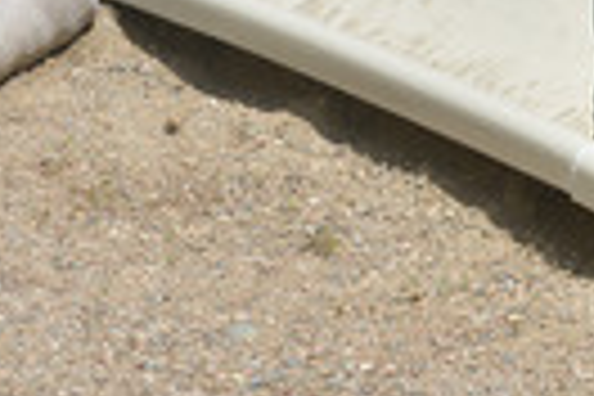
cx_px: 864
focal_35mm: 369
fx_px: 6088
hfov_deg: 5.5
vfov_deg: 3.7
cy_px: 142
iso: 140
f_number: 6.3
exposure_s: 1/800
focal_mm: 122
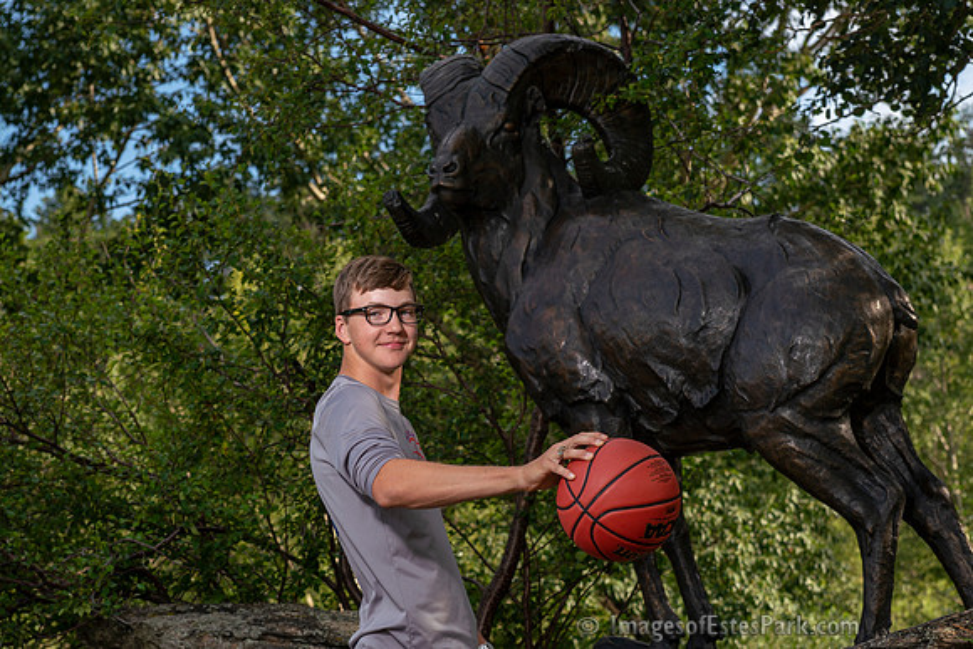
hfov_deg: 36.2
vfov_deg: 24.6
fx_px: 1487
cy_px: 324
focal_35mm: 55
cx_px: 486
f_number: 5
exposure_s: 1/200
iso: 100
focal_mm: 55
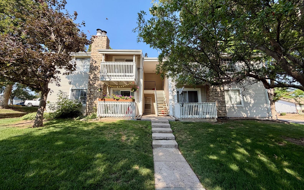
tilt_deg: +11.2
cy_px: 86
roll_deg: +0.7
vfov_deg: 74.6
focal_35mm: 15
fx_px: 124
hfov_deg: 101.5
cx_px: 151
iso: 40
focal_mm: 2.22
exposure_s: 1/502
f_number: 2.2
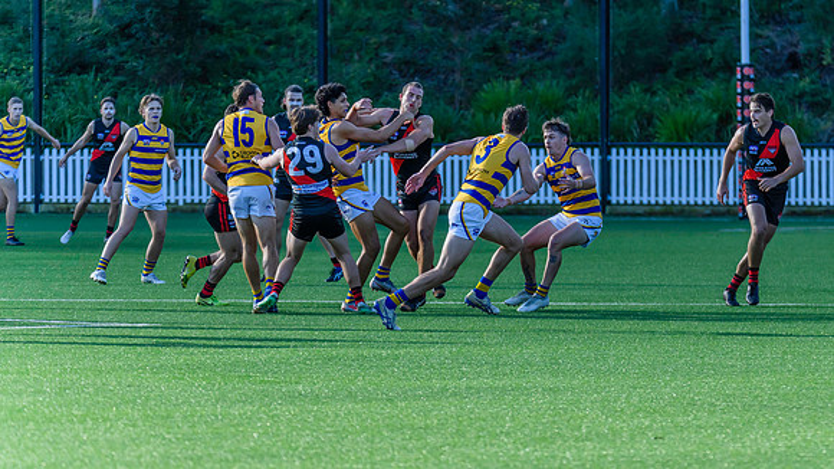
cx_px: 545
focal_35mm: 337
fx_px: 7453
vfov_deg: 3.6
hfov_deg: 6.4
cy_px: 222
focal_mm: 240
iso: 800
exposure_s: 1/2000
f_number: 5.3
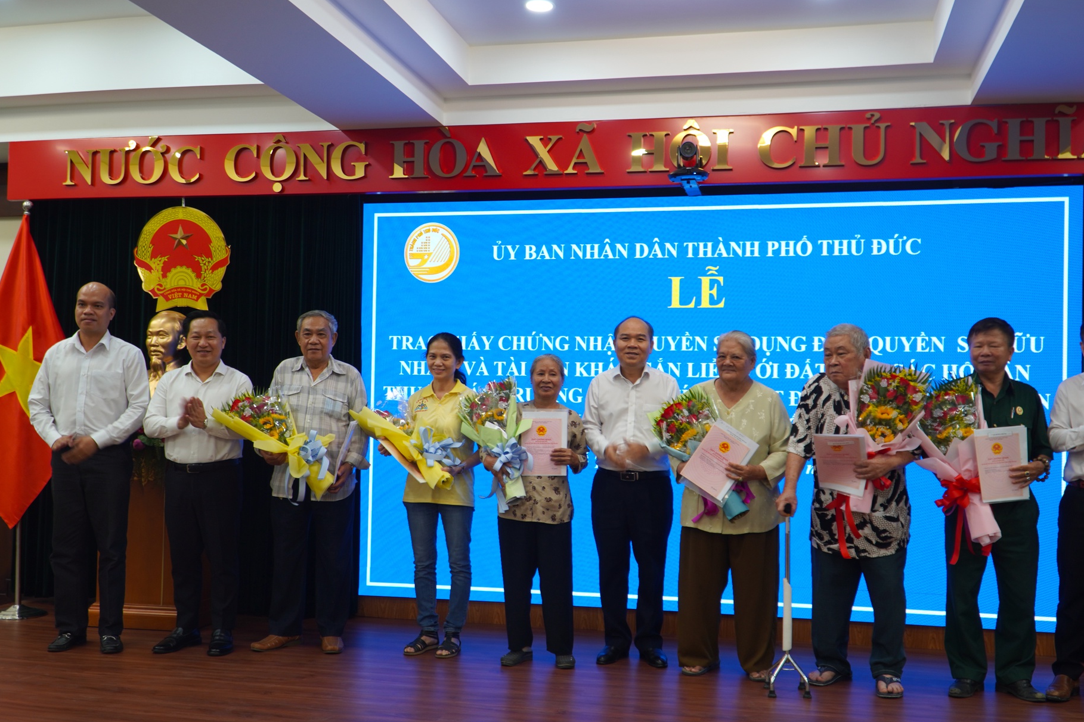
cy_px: 393
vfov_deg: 39.9
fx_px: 994
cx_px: 576
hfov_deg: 57.2
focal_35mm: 33
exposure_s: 1/30
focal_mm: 20
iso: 100
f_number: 4
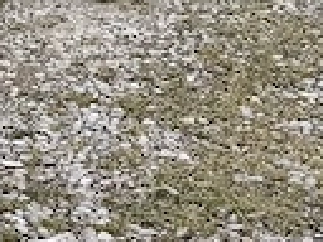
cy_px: -323
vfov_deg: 6.6
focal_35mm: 215
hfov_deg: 8.9
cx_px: -192
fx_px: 2006
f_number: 1.65
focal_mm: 6.18
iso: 400
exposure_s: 1/101
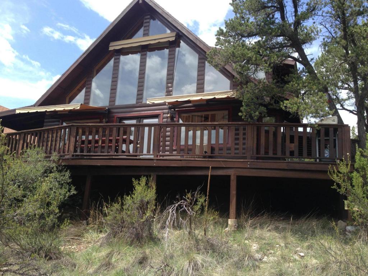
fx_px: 351
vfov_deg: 42.9
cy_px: 138
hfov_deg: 55.4
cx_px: 184
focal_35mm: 33
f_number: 2.4
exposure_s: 1/763
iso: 50
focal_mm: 4.12
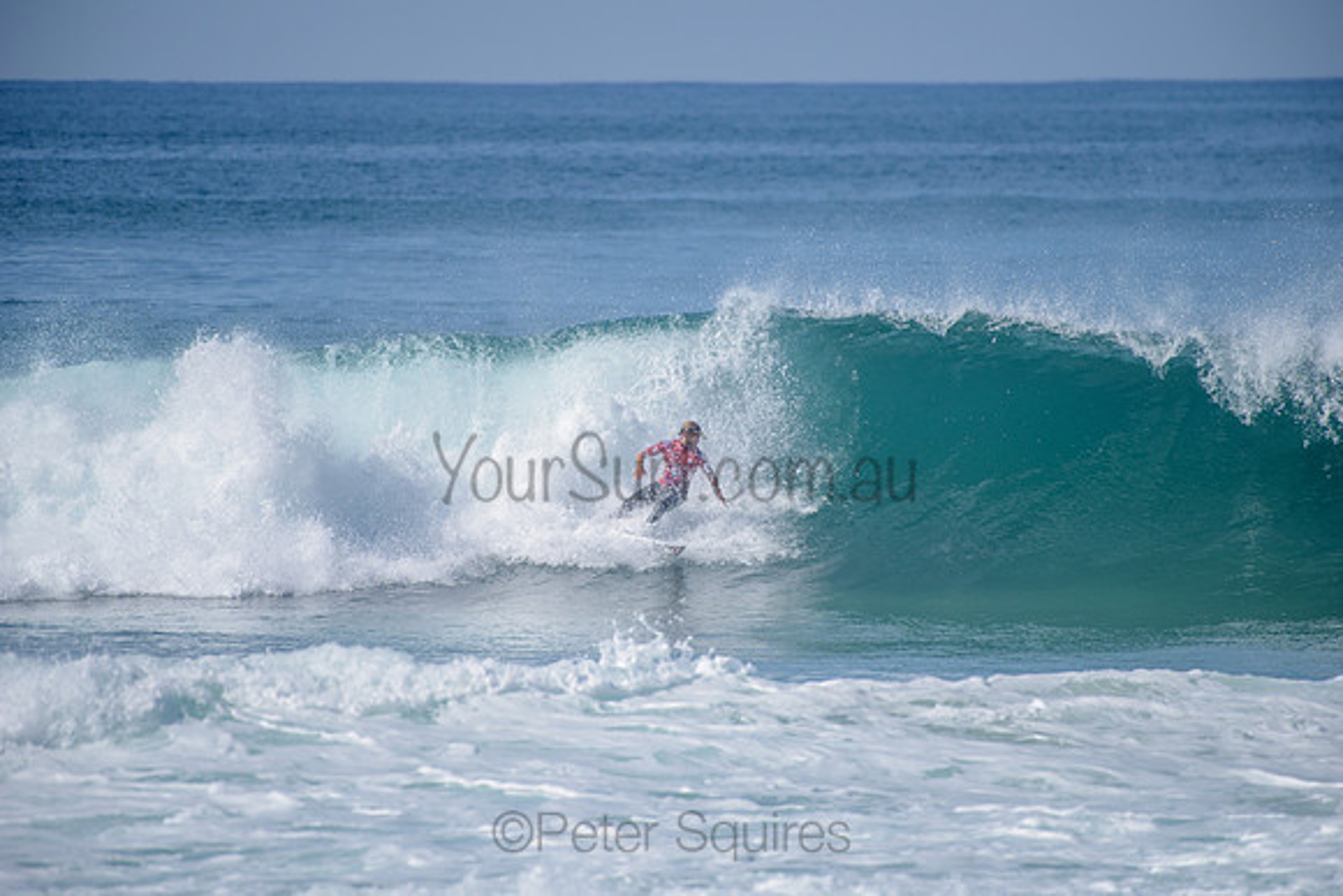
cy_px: 448
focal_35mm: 500
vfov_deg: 2.8
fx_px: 18656
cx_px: 672
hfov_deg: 4.1
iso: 160
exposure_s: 1/2000
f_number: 5.6
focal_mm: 500
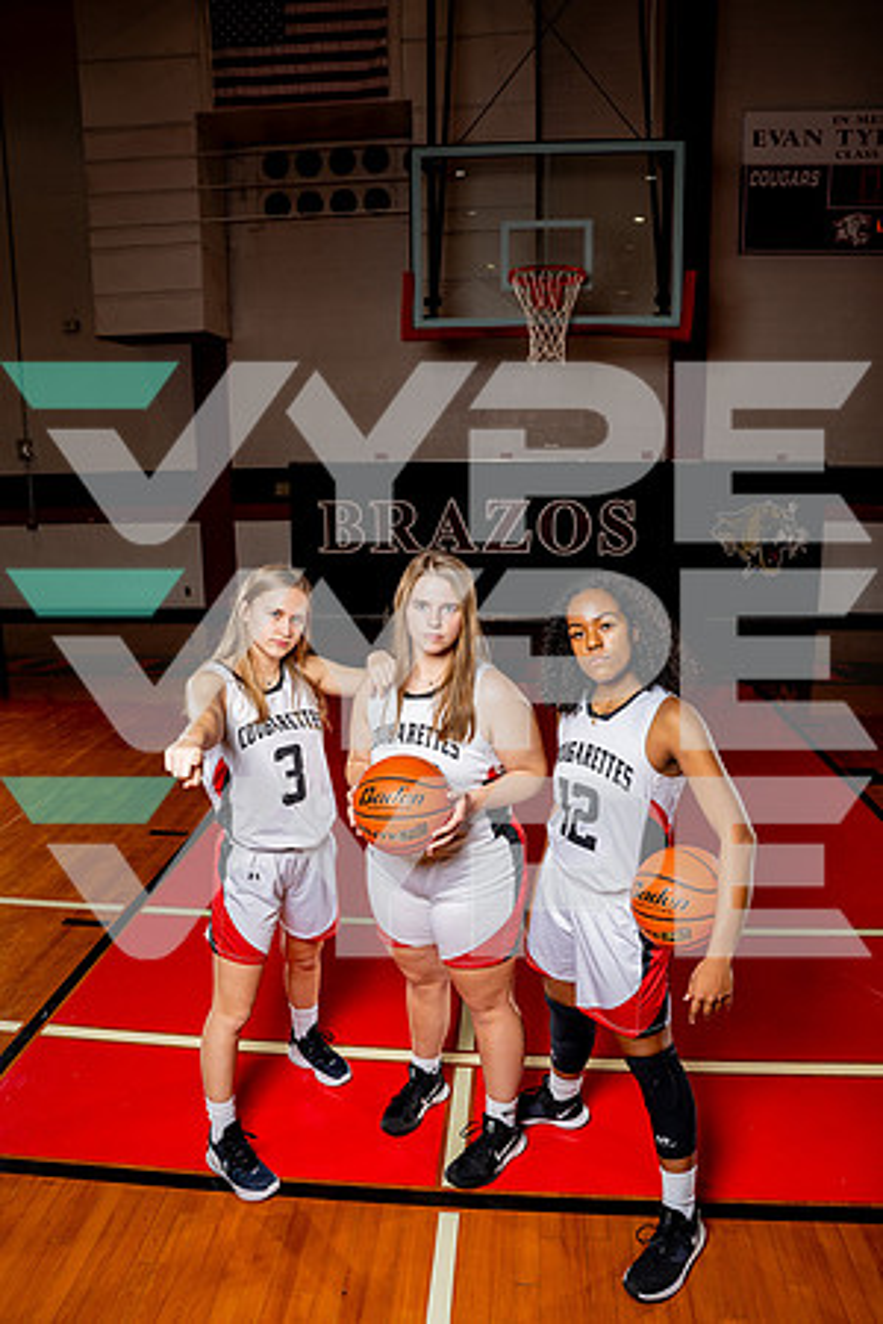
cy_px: 662
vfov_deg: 71.5
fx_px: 920
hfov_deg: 51.3
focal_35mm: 25
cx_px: 442
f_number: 8
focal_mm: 25
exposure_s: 1/250
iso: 100
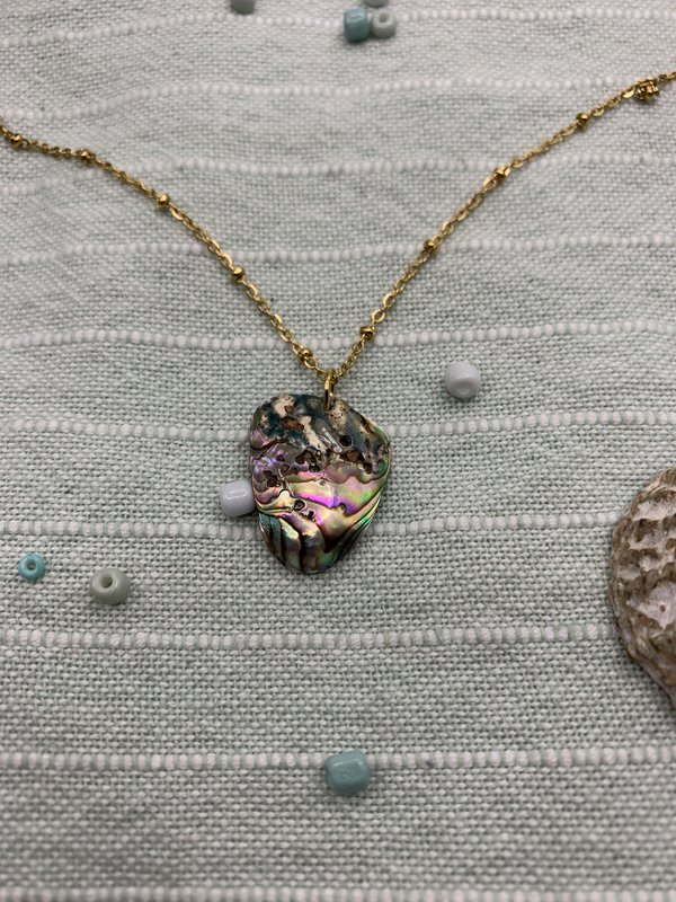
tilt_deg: -72.4
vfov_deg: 67.3
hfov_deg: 53.1
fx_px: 677
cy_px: 451
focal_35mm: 26
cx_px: 338
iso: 25
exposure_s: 1/389
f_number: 1.8
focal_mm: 4.25
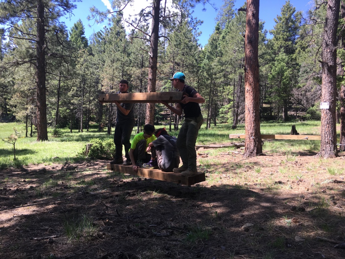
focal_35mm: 29
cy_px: 130
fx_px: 289
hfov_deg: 61.7
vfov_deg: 48.2
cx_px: 172
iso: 25
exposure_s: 1/379
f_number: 2.2
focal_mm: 4.15
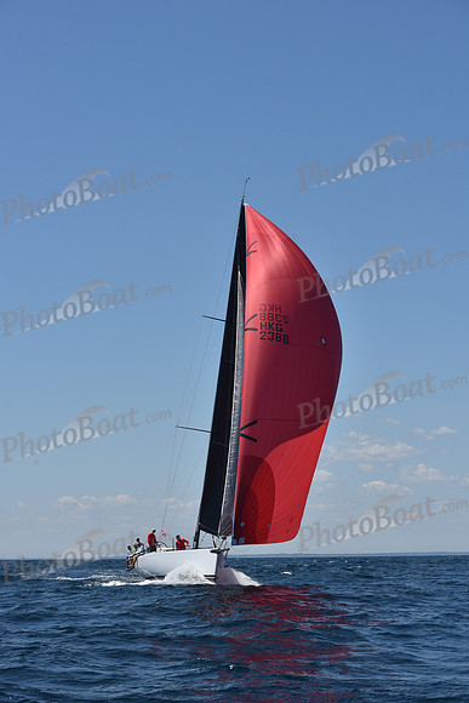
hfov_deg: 19.5
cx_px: 234
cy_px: 352
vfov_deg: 28.8
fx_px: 1367
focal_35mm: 70
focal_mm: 70
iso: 200
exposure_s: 1/1000
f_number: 9
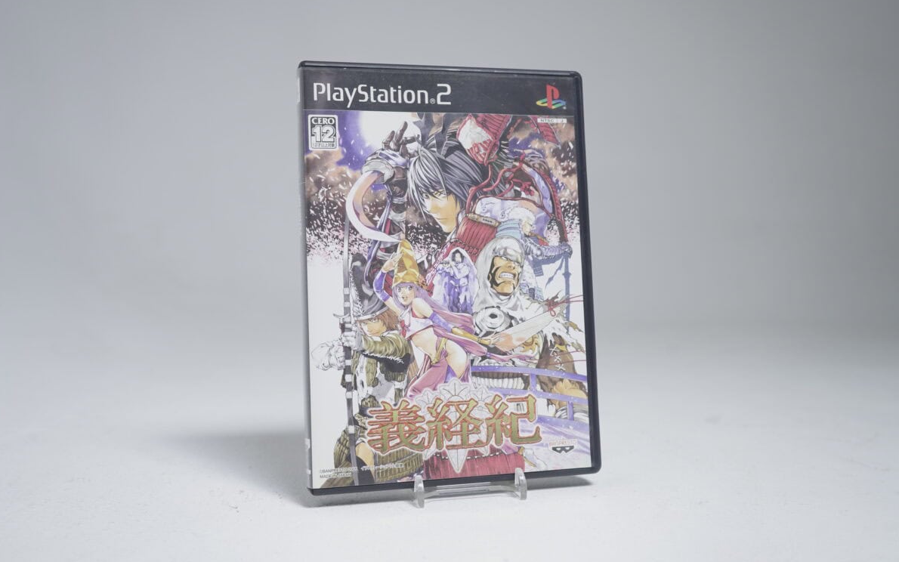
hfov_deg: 52.7
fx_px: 907
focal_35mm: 37
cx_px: 446
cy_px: 262
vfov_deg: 34.4
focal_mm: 36
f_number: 5.6
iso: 640
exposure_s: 1/25
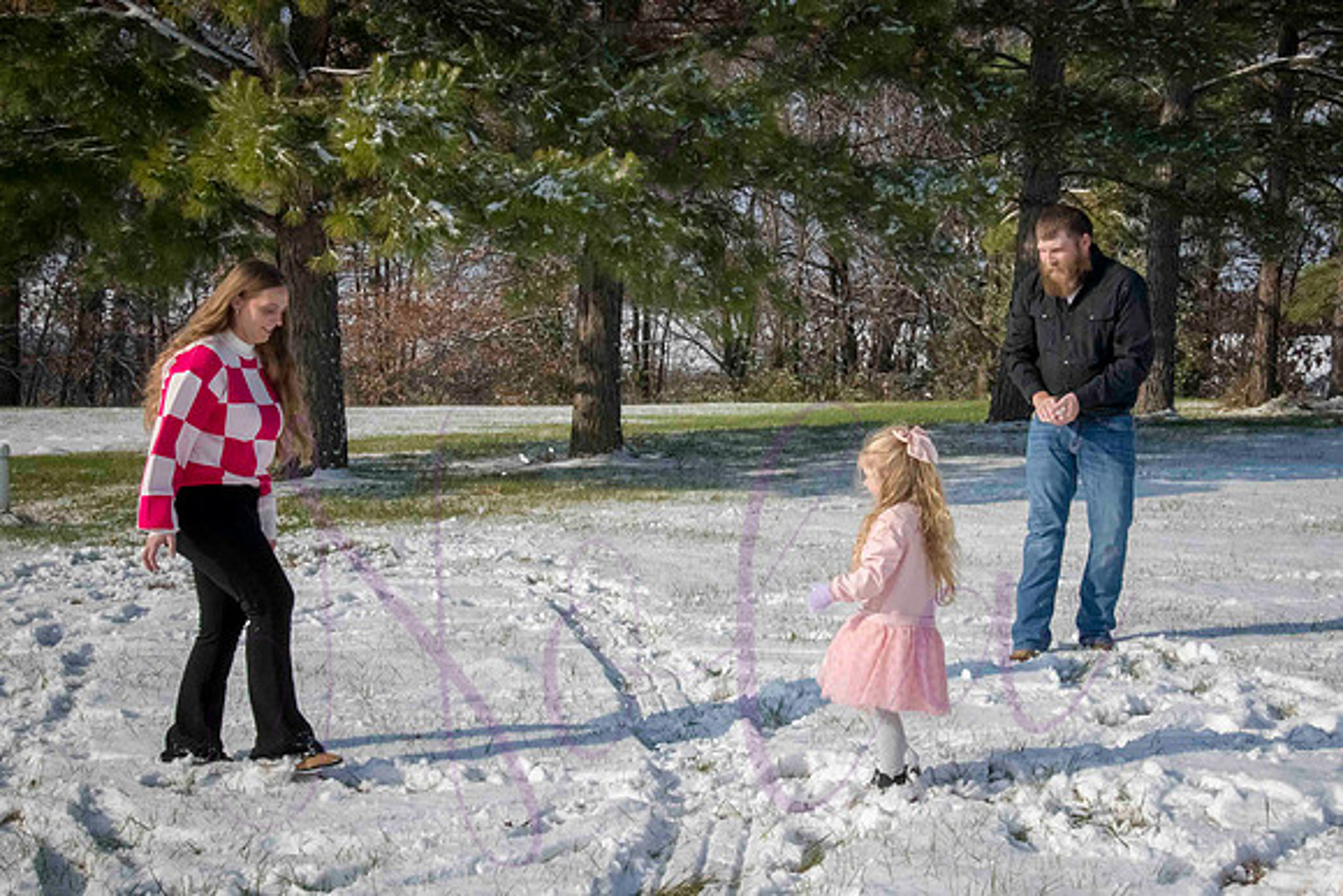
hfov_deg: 34.9
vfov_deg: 23.8
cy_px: 445
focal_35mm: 57
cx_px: 796
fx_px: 2127
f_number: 22
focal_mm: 38
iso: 800
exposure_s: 1/800
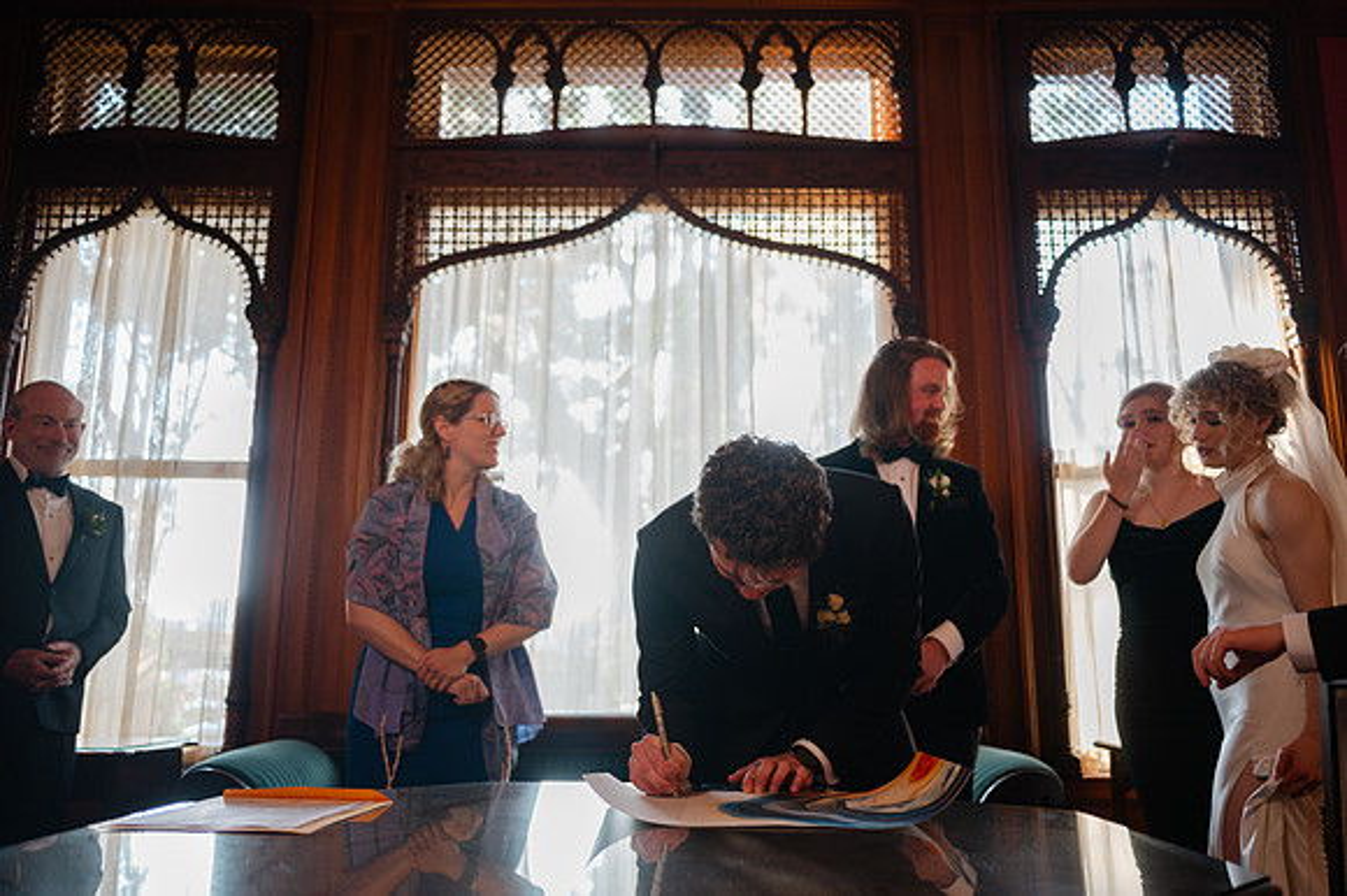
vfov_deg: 45.5
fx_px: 1069
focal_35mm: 29
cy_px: 448
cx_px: 674
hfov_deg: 64.4
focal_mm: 28
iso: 320
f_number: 2.8
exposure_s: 1/125
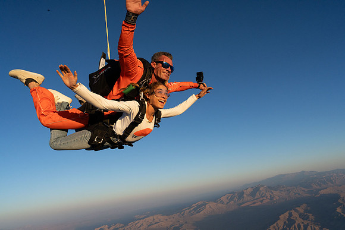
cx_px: 172
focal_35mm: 24
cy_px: 115
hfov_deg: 73.7
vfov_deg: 53.2
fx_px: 230
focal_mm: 24
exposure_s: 1/2000
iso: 1250
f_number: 8
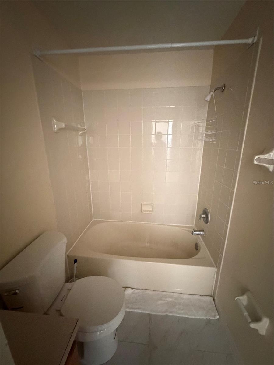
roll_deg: -0.1
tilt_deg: -15.2
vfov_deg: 102.1
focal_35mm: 14
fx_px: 148
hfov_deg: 85.7
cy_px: 182
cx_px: 137
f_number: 2.2
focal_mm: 2.22
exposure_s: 1/45
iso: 1250
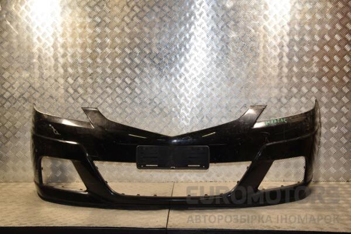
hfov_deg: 41.1
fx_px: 468
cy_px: 117
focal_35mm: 48
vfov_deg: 28.1
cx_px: 176
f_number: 8
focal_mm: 32
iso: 800
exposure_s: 1/200
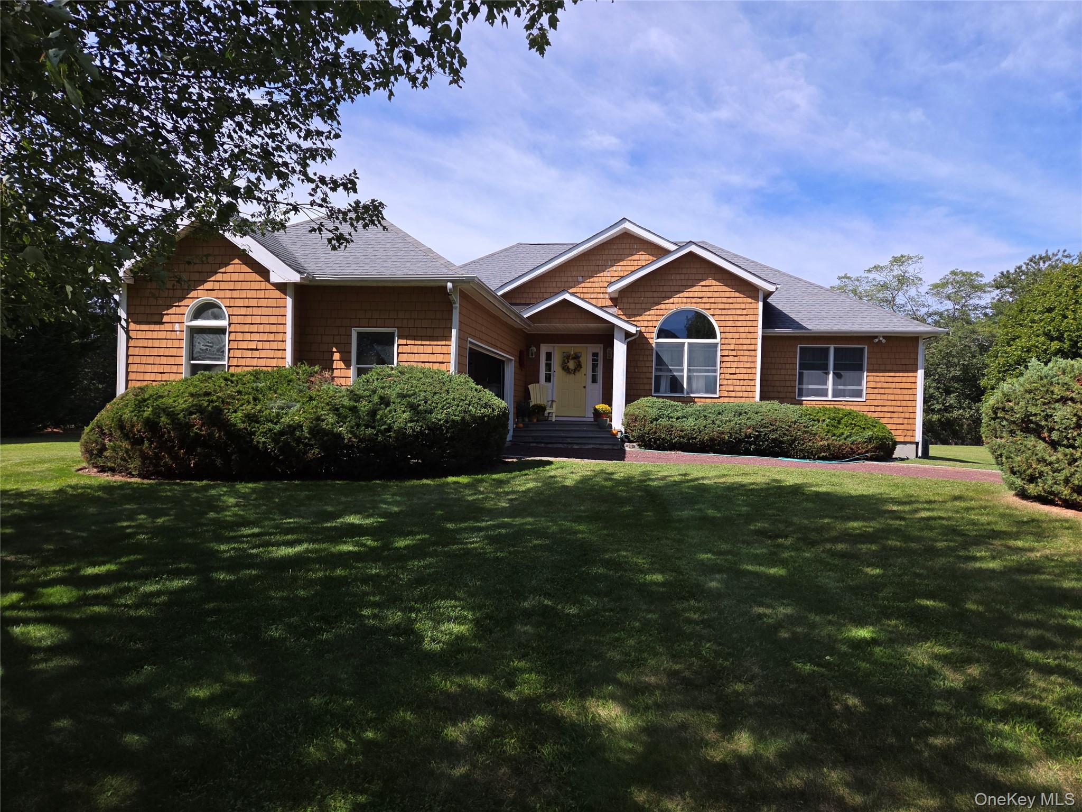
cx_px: 541
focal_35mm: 23
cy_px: 406
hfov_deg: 73.9
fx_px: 719
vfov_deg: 58.9
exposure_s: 1/1120
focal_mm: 5.4
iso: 25
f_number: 1.8
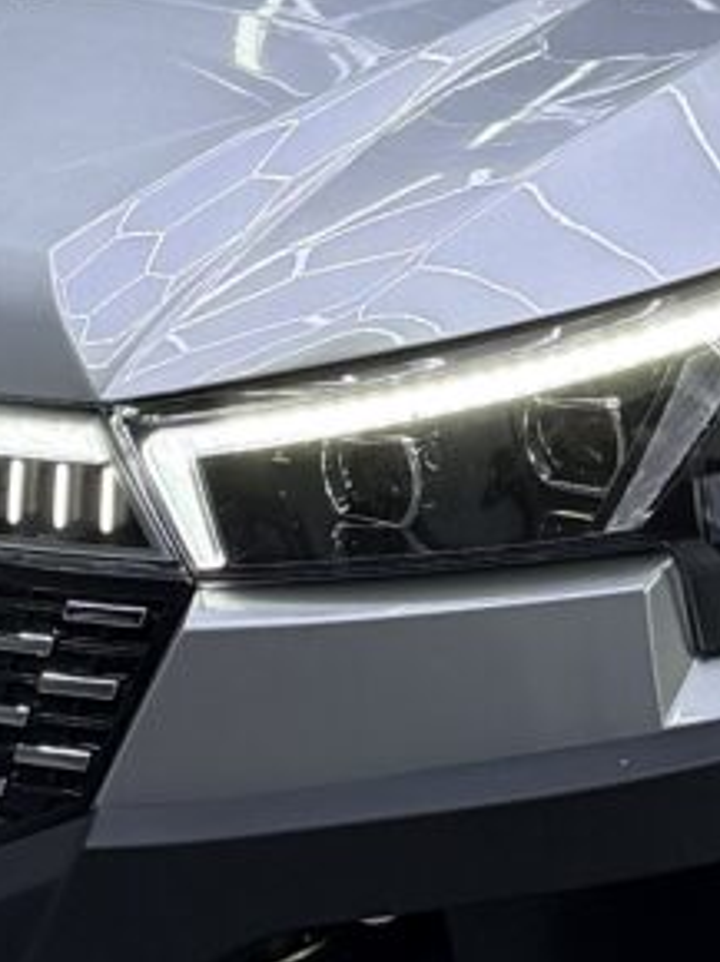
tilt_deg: -8.1
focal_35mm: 159
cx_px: 723
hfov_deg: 9.3
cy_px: -411
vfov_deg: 12.0
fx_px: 4416
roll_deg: +2.5
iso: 250
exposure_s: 1/120
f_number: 1.78
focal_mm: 6.76
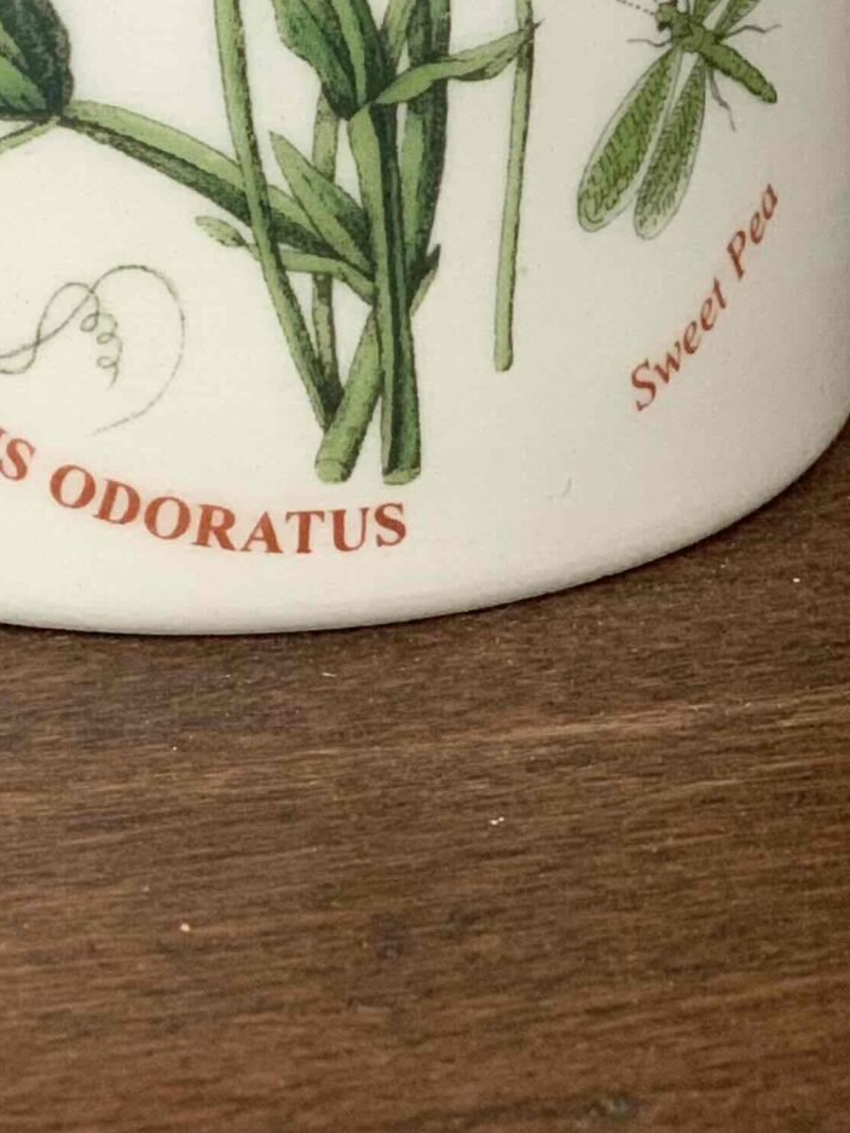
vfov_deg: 13.4
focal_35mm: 142
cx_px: -81
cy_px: -302
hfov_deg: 10.3
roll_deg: +2.5
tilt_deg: -17.4
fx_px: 4648
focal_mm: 6
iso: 160
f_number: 2.4
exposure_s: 1/60
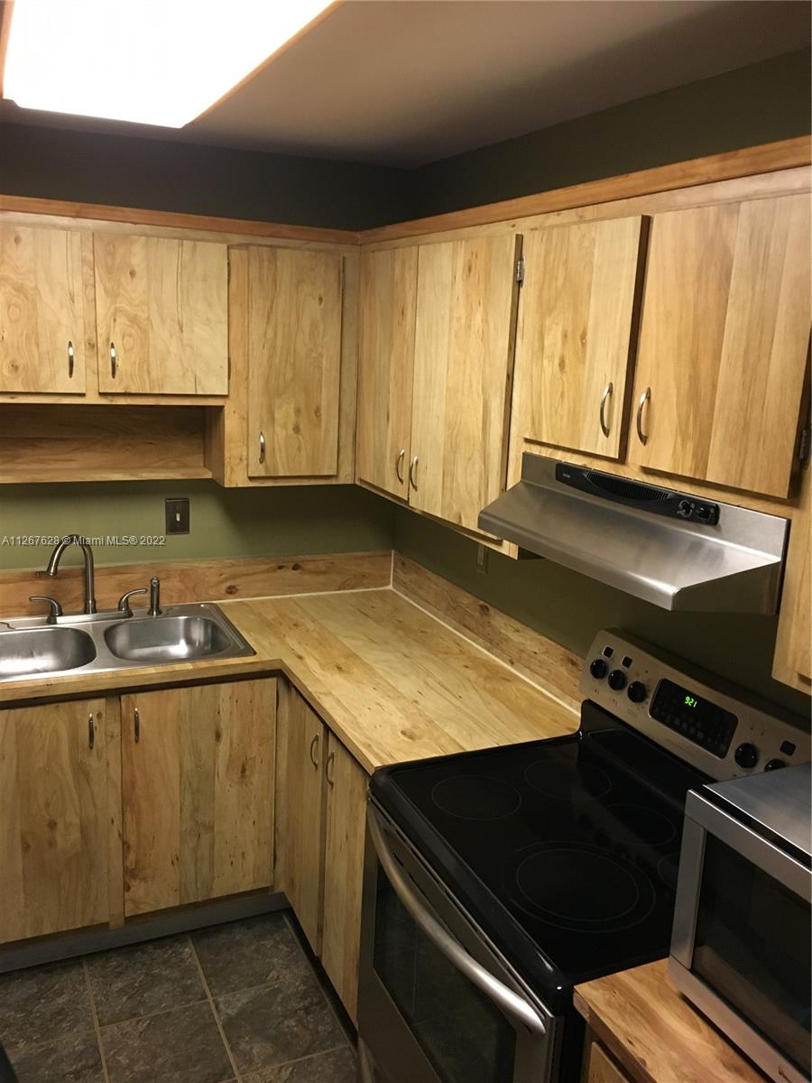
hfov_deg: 48.2
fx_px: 907
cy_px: 542
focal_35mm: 29
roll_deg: -2.4
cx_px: 406
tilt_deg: -12.3
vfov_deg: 61.7
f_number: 2.2
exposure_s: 1/24
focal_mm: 4.15
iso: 200
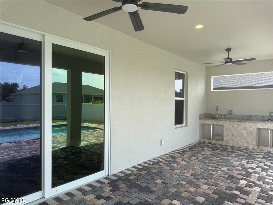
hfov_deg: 71.6
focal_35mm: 24
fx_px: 189
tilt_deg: +0.2
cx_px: 136
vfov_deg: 56.8
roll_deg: -0.6
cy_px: 102
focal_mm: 6.76
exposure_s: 1/1553
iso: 80
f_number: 1.78
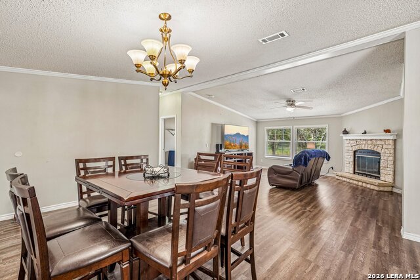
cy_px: 140
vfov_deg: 73.8
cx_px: 210
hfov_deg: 96.7
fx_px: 187
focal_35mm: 16
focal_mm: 16
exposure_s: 1/10
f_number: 8
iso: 400
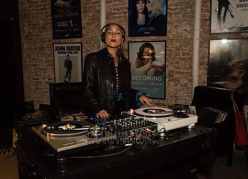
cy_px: 90
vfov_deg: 39.3
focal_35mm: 35
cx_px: 114
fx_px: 251
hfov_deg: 52.5
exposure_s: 1/200
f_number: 4
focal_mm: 28
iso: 2500
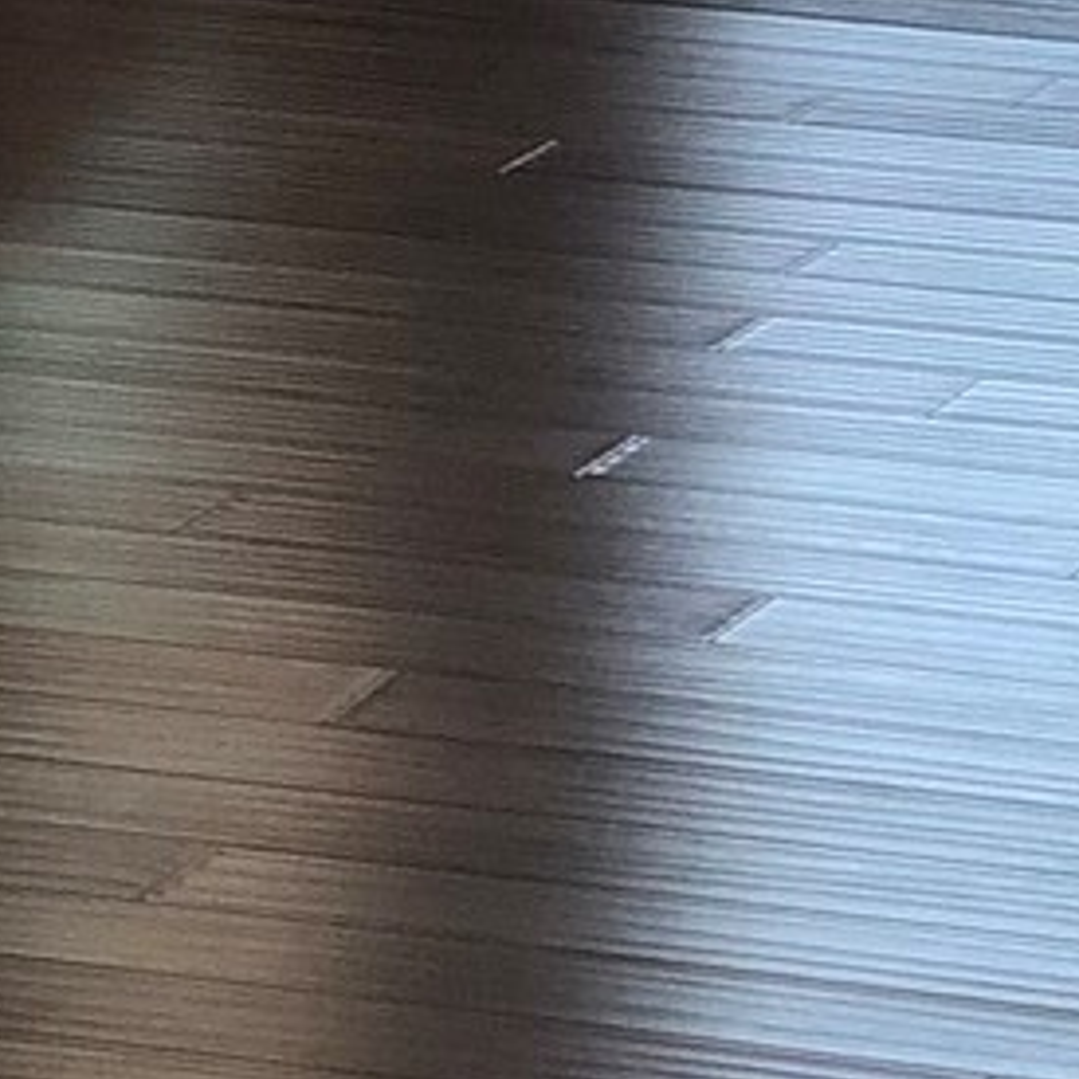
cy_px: -757
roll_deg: -0.6
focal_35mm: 342
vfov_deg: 5.1
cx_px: -973
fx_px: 12061
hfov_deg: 5.0
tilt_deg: -6.2
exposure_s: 1/60
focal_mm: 6
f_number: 2.4
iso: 50
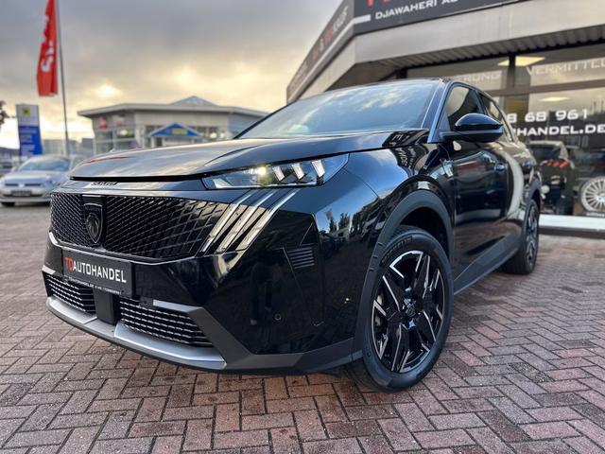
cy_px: 227
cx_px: 302
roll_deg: -0.8
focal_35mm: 24
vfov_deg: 56.8
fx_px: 419
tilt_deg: -7.7
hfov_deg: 71.6
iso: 100
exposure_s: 1/399
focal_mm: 6.86
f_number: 1.78
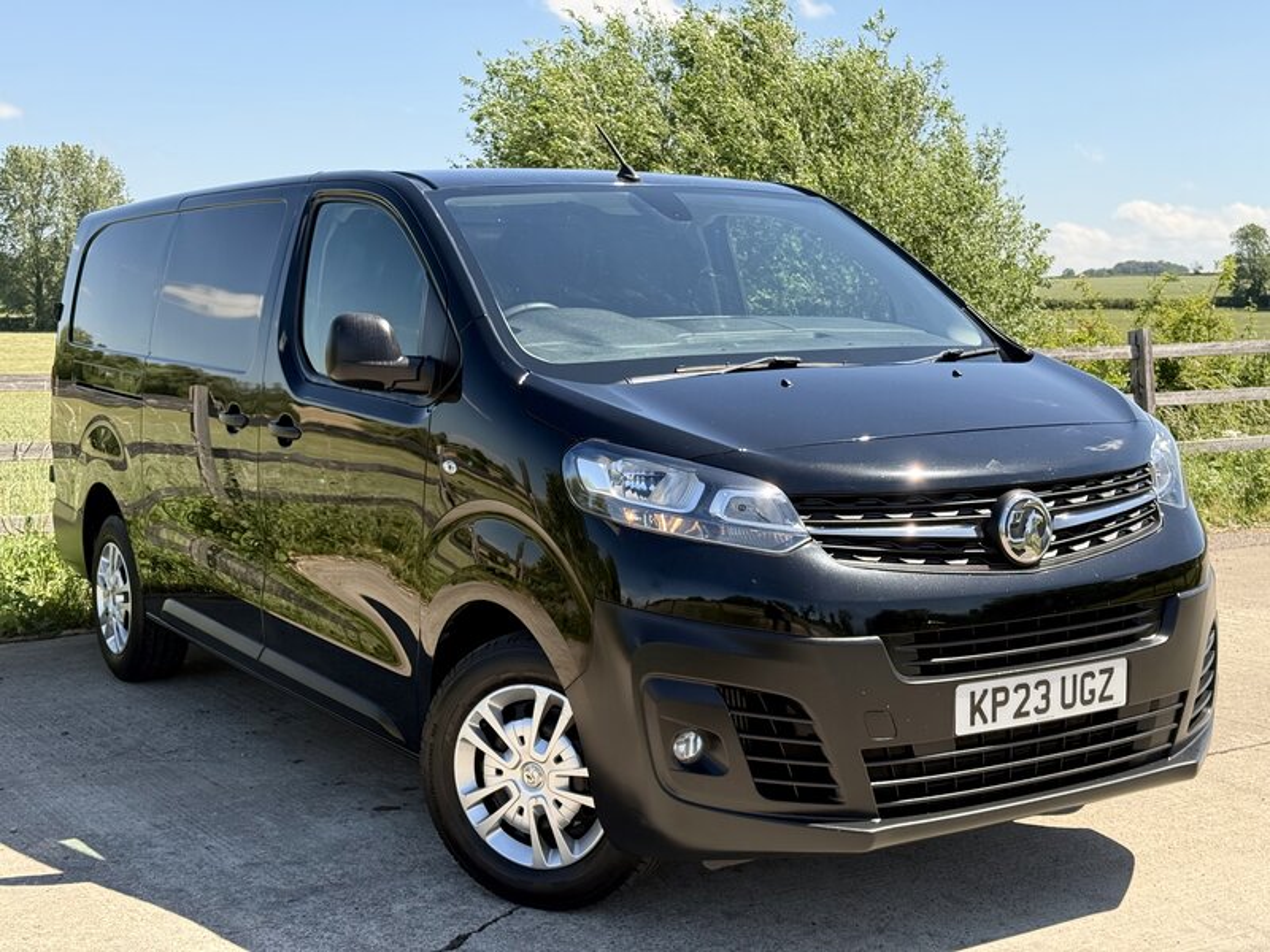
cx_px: 635
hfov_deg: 39.7
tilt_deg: -4.8
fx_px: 1761
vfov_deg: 30.3
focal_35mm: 48
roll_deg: -1.0
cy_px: 476
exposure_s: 1/1931
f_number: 1.78
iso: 100
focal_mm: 6.76
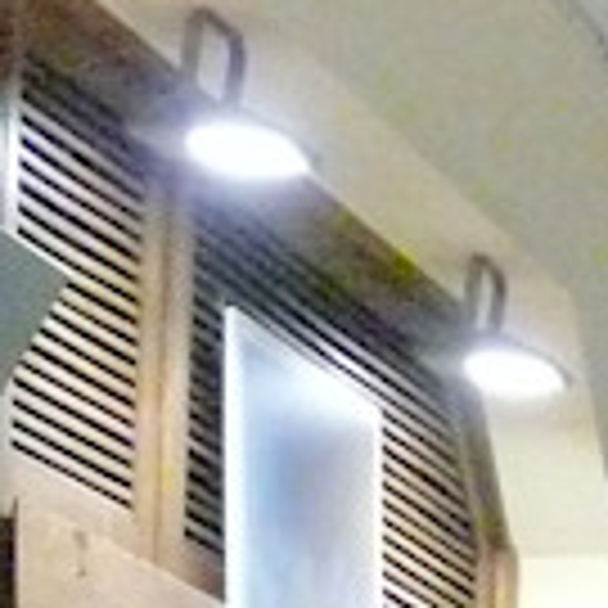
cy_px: 1495
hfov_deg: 7.3
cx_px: 1342
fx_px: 4551
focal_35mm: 229
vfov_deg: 7.2
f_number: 2.8
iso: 1600
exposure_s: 1/80
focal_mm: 7.4
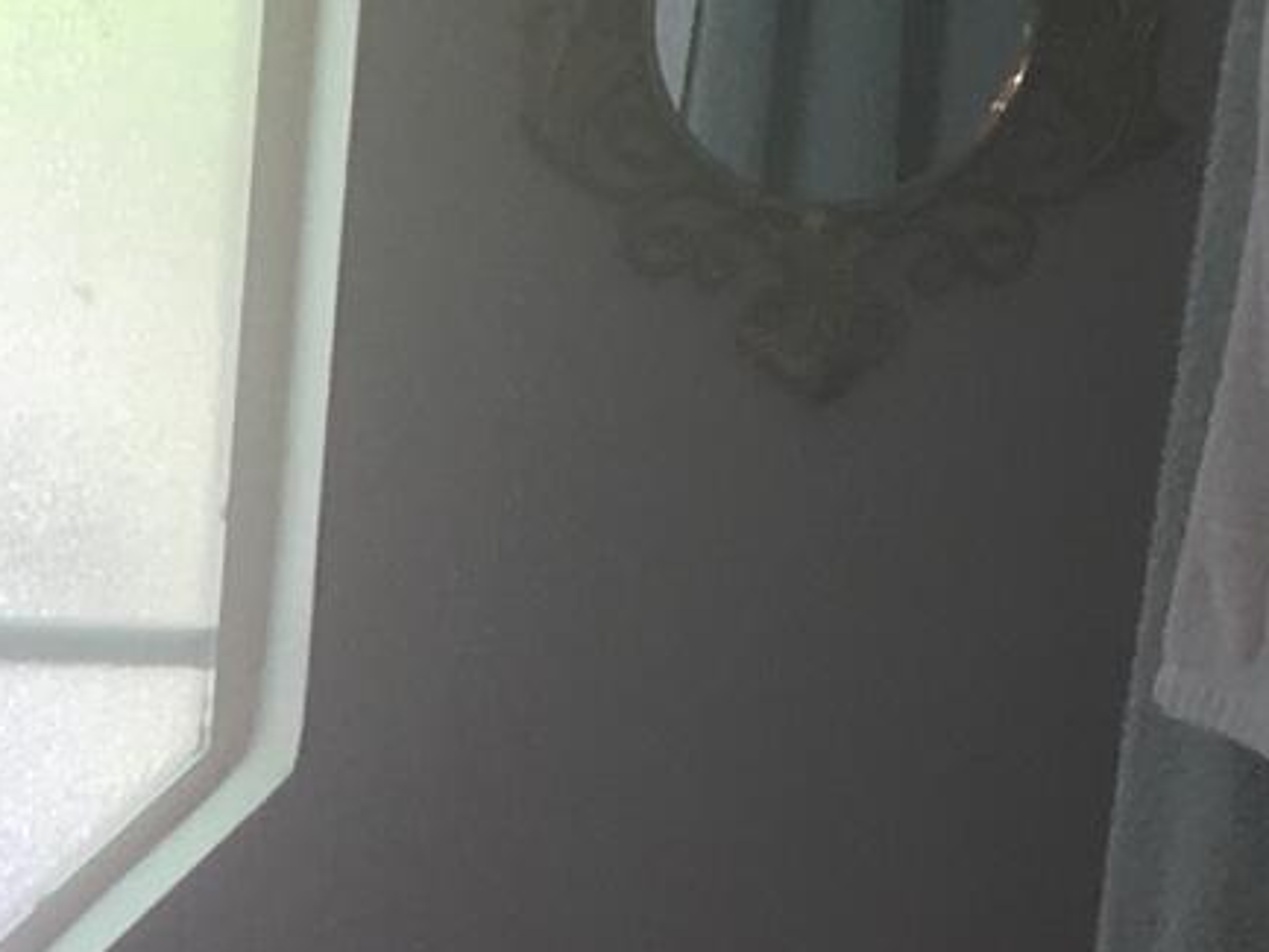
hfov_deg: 9.3
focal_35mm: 201
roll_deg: -1.5
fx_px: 7371
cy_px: 2124
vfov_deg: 7.0
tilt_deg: -14.7
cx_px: -1105
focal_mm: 4.15
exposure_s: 1/60
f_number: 2.2
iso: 32
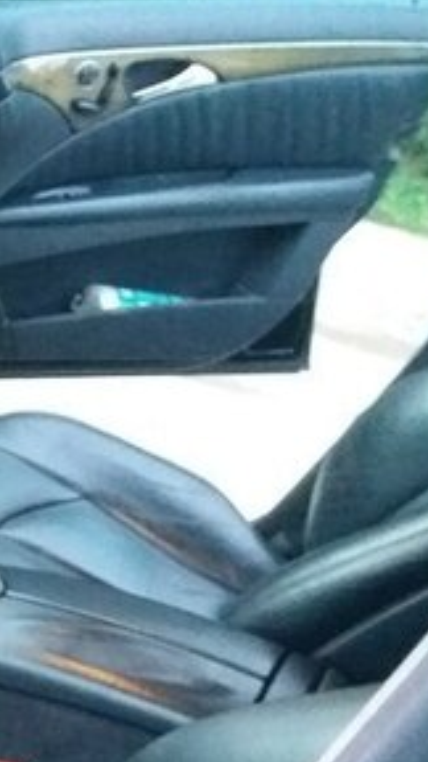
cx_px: -357
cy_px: 583
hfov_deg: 14.9
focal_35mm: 70
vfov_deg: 29.6
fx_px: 1412
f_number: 1.9
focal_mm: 3.7
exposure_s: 1/17
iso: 800
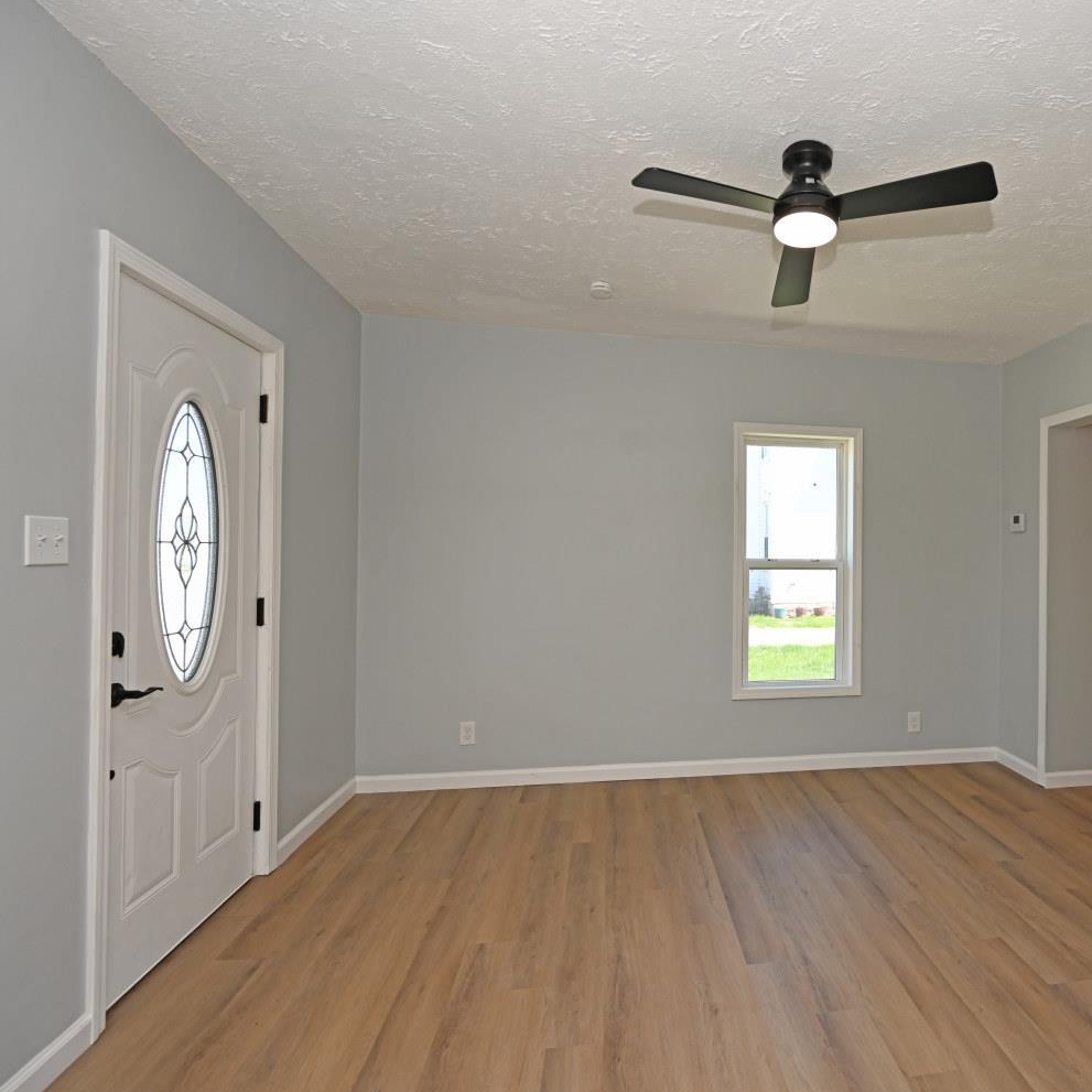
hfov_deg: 78.3
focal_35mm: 18
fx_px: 642
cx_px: 721
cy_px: 548
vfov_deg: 80.7
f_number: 5.6
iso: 200
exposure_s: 1/125
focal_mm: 14
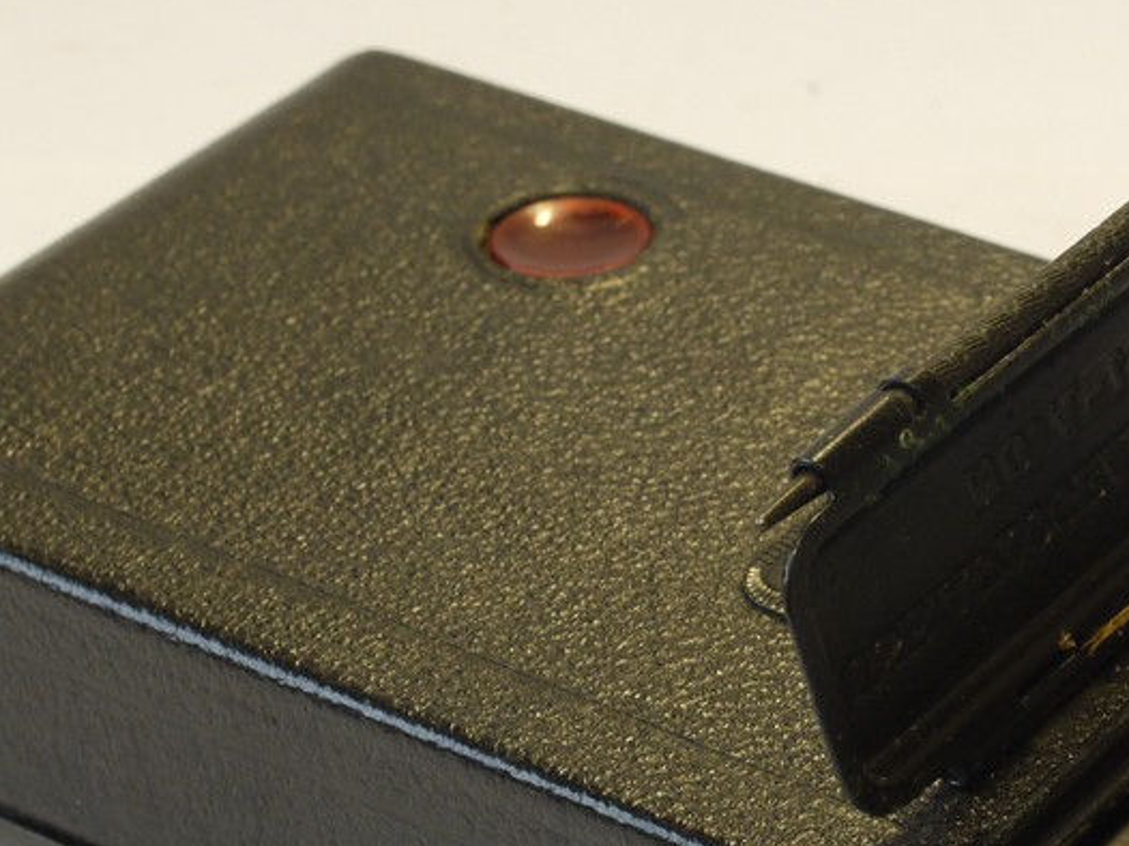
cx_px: 893
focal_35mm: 137
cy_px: 715
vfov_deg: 10.8
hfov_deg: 14.3
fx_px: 4466
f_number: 9
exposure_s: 1/13
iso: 400
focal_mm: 30
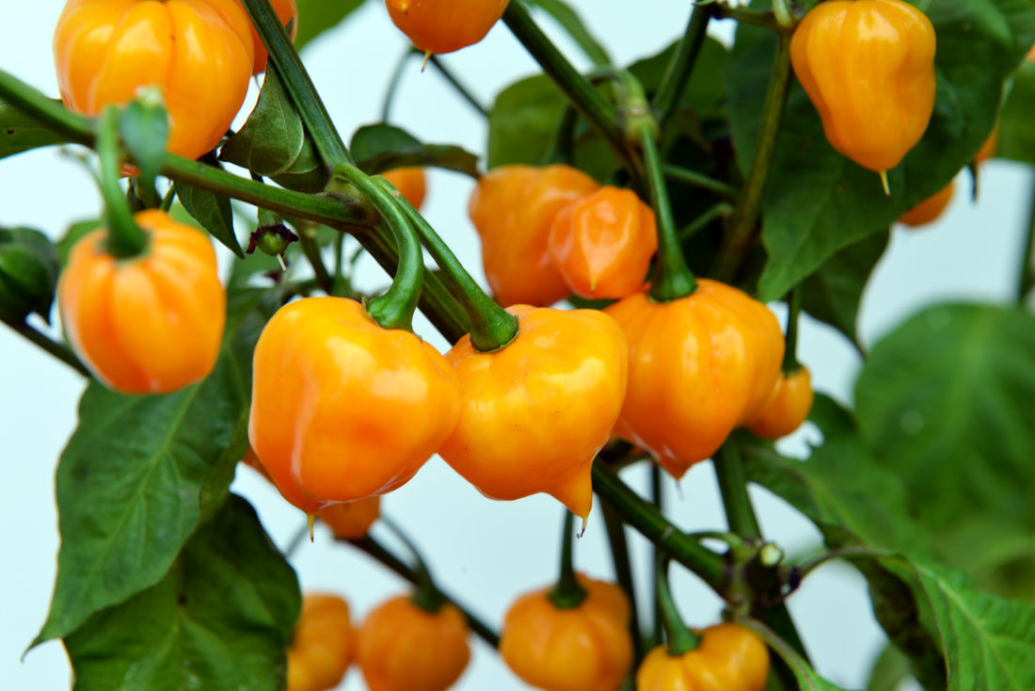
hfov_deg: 28.8
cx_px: 518
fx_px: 2013
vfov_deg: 19.5
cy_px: 346
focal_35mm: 70
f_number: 10
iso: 100
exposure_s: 1/13
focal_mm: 70
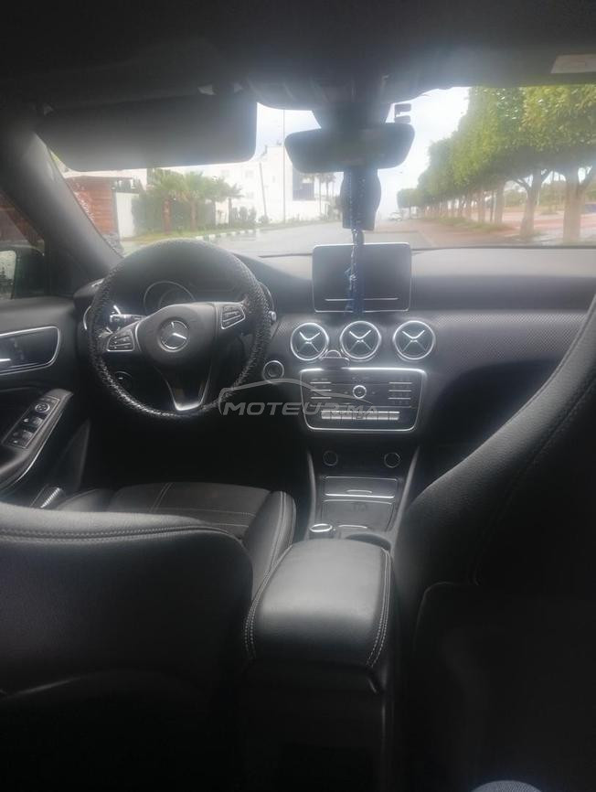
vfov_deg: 65.3
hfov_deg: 51.5
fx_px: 618
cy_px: 396
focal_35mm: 27
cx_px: 298
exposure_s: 1/33.3
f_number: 1.8
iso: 264
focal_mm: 3.98
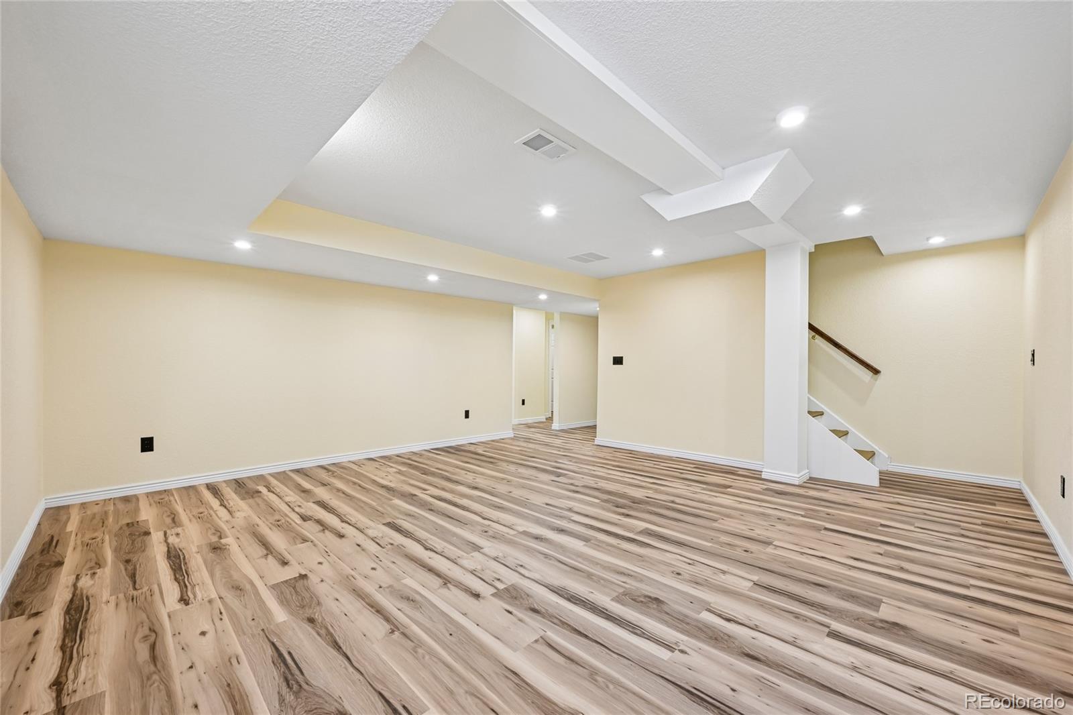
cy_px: 358
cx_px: 536
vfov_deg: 81.2
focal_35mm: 14
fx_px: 417
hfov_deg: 104.3
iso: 400
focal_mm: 14
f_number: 10
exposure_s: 1/13
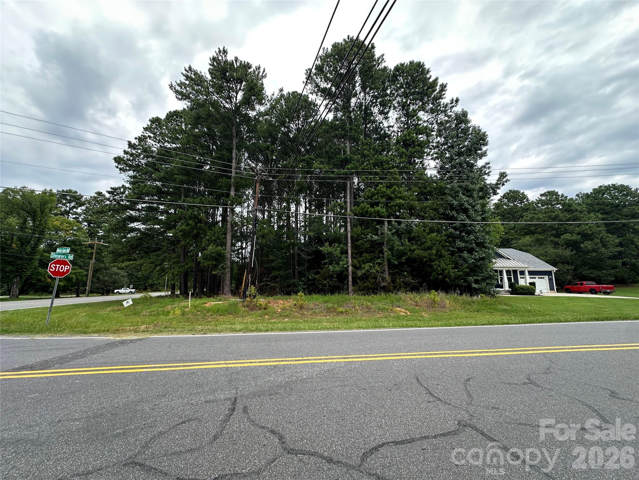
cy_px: 240
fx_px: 258
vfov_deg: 85.7
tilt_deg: +10.0
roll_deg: -1.0
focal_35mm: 14
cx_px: 320
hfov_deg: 102.1
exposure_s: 1/305
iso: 40
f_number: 2.2
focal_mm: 2.22
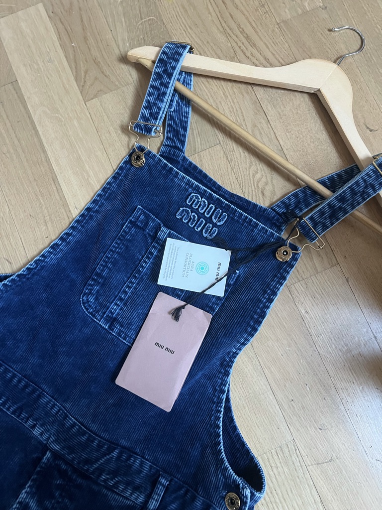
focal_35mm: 26
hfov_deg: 53.1
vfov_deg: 67.3
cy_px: 255
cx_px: 191
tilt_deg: -81.8
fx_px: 383
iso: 500
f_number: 1.5
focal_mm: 5.7
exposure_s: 1/51
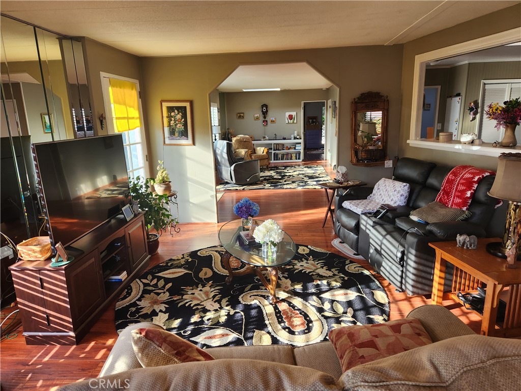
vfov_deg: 58.9
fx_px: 346
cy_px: 196
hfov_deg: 73.9
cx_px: 260
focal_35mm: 23
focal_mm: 5.4
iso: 100
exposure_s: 1/180
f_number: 1.8
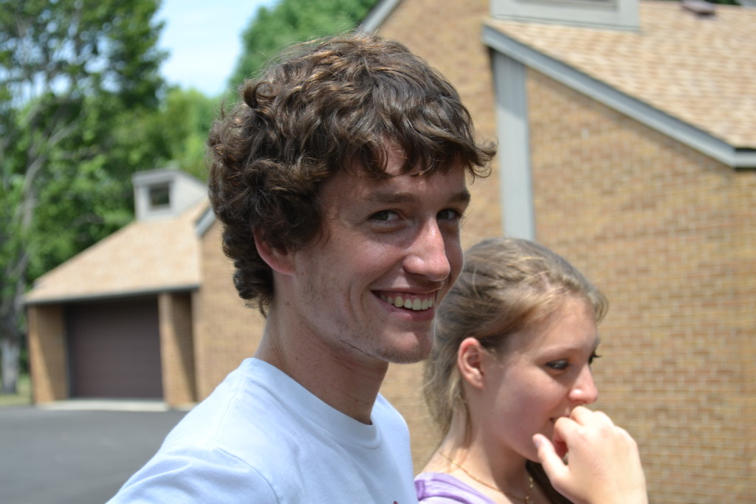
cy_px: 252
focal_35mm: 82
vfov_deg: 16.6
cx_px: 378
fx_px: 1733
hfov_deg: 24.6
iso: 100
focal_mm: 55
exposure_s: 1/160
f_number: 6.3
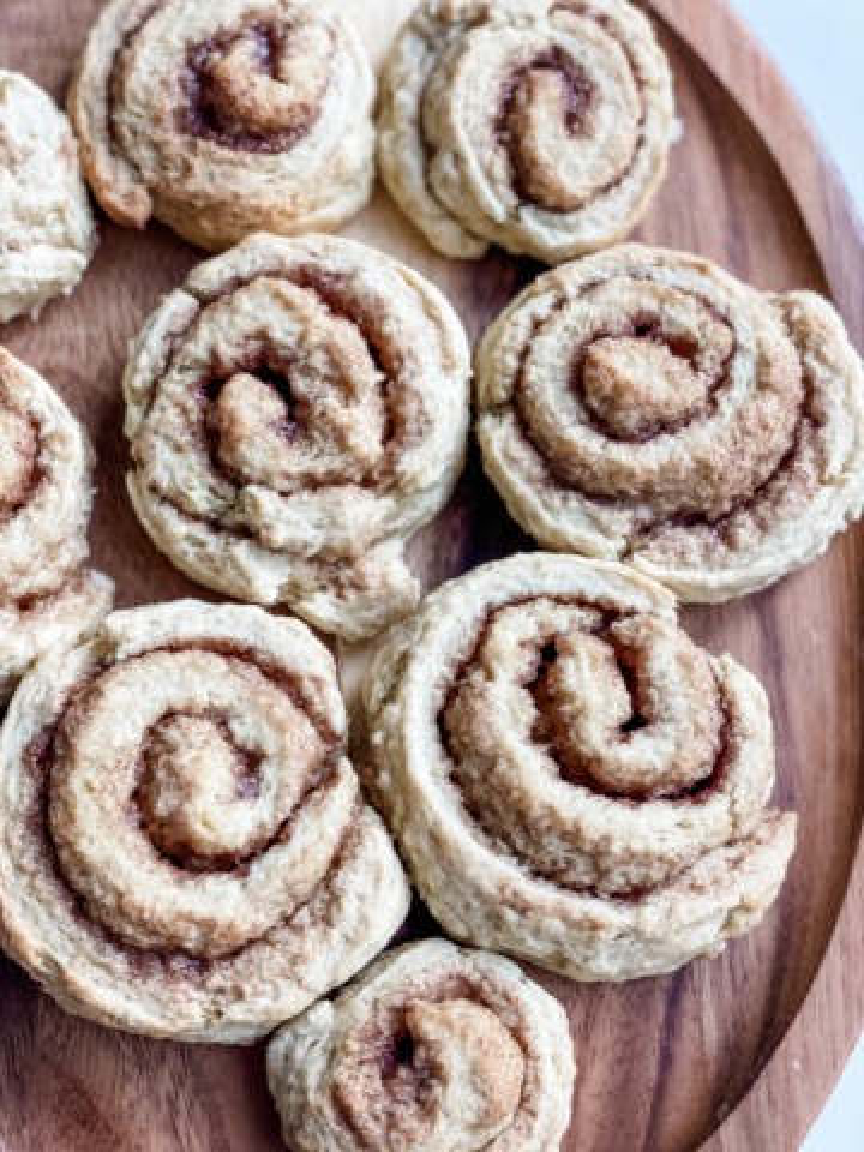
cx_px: 432
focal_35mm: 52
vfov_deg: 36.8
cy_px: 576
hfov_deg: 28.0
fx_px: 1731
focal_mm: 6
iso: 80
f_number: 2
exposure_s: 1/120
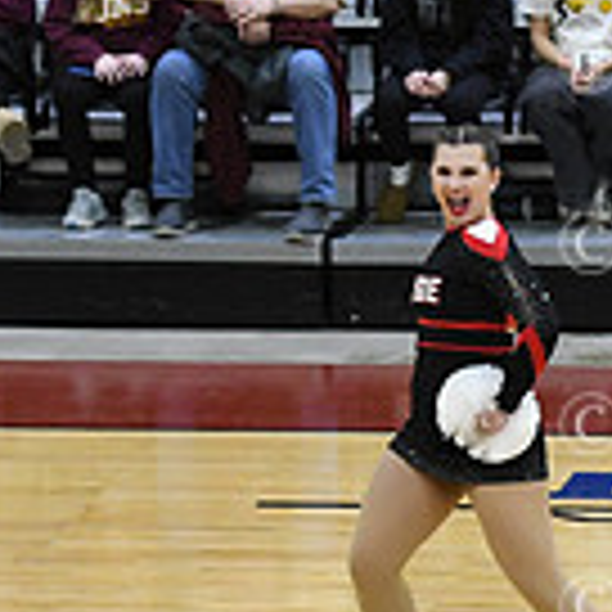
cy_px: 515
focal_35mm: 424
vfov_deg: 4.1
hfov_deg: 4.1
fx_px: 8481
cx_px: 1210
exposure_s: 1/400
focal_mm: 78
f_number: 2.8
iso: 3200
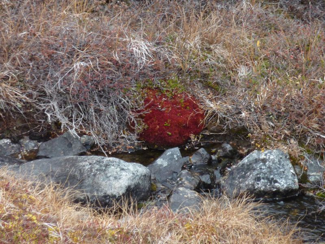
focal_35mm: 300
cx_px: 162
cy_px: 122
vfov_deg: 5.0
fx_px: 2817
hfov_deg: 6.6
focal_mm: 49.2
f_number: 4.9
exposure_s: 1/60
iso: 160
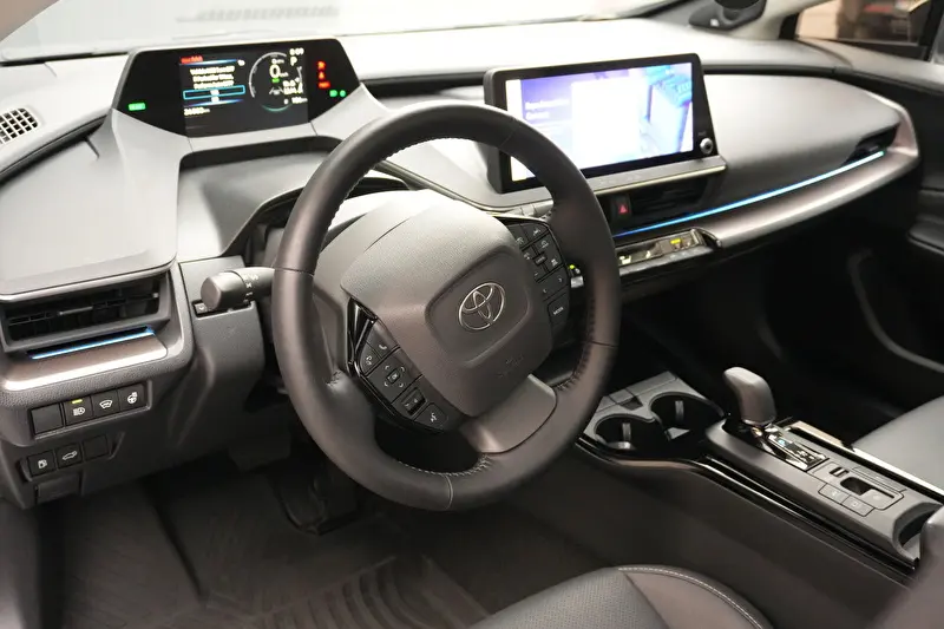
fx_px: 944
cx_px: 472
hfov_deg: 53.1
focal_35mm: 36
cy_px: 314
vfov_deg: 36.9
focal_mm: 24
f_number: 4.5
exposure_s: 1/125
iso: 6400
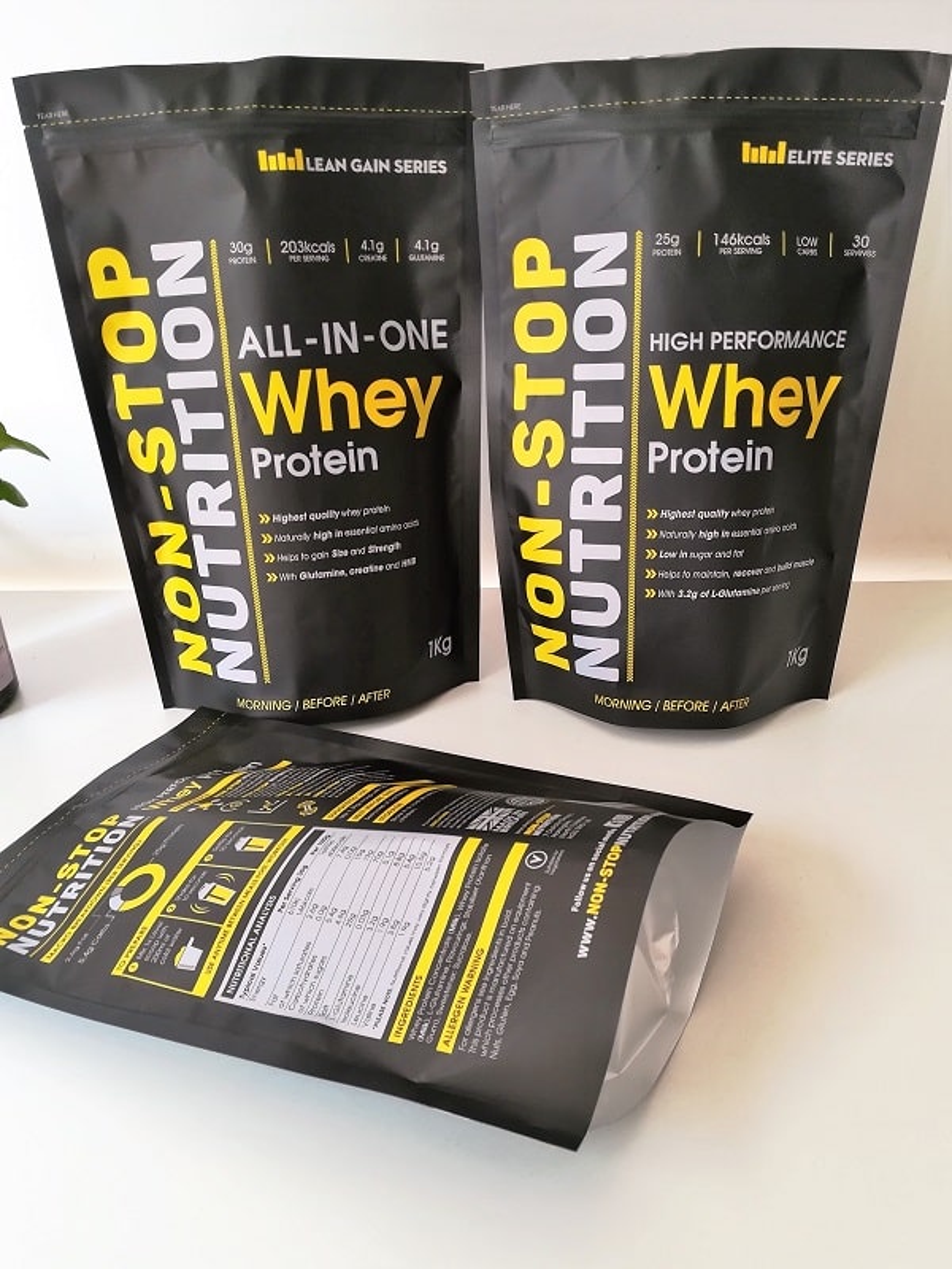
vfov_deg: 67.3
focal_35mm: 26
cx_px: 476
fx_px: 953
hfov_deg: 53.1
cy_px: 634
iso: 80
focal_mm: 3.83
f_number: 2.2
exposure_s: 1/33.3
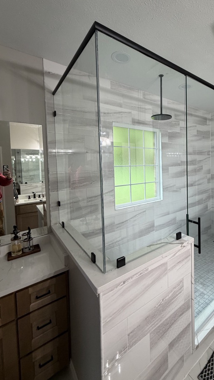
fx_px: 171
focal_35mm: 17
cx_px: 156
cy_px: 170
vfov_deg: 95.6
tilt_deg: -3.3
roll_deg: +0.7
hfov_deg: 60.9
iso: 160
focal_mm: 2.22
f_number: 2.2
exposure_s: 1/60
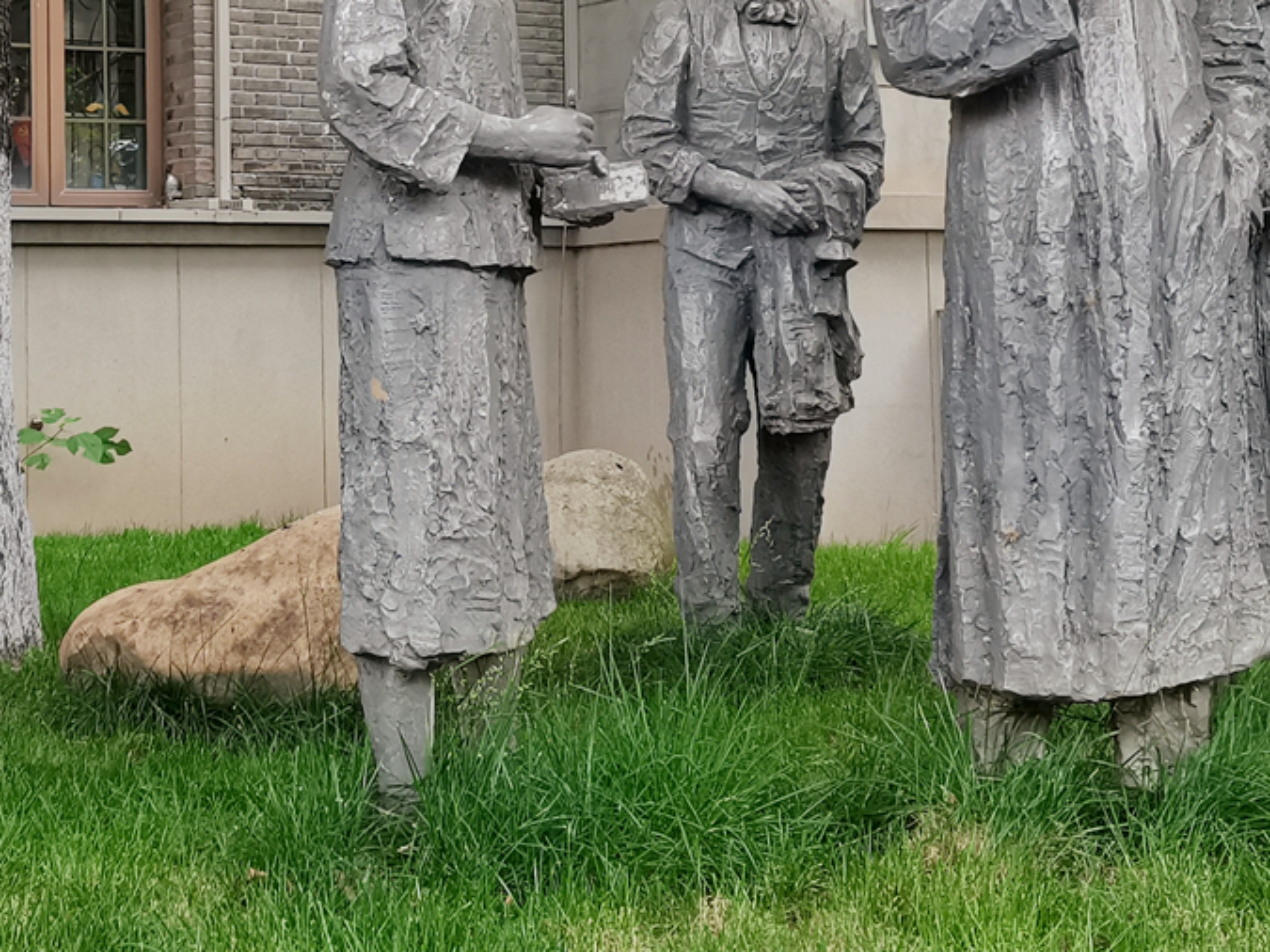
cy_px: 143
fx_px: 2824
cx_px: 529
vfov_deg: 18.9
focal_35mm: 77
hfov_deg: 25.3
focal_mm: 5.58
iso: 50
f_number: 1.8
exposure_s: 1/177
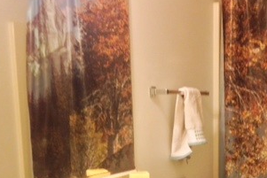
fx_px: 542
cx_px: 189
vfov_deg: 18.0
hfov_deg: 27.4
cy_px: 194
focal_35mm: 73
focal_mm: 4.12
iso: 80
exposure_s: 1/20
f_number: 2.4
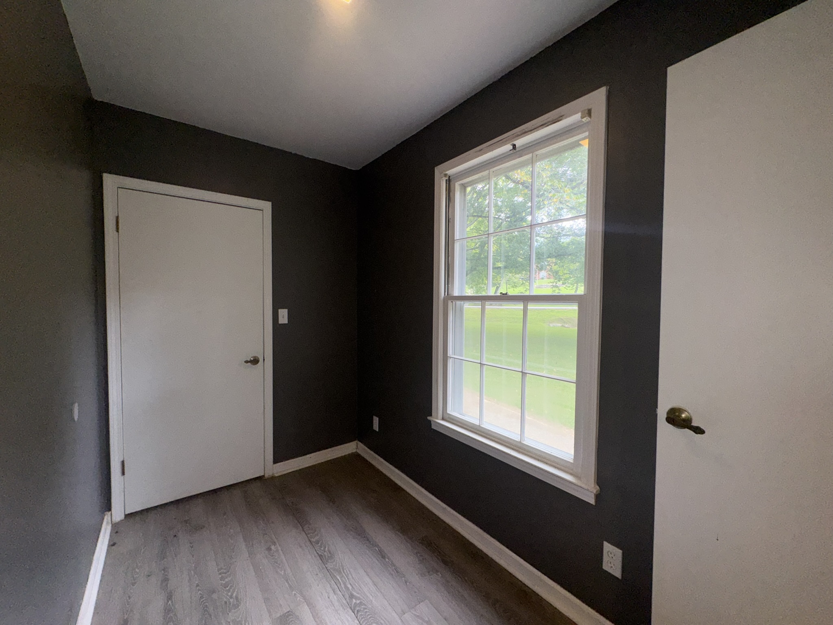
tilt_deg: -2.5
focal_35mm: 14
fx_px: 337
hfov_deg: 102.1
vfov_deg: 85.7
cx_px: 416
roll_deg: -0.2
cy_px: 312
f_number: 2.2
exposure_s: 1/122
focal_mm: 2.22
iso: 64
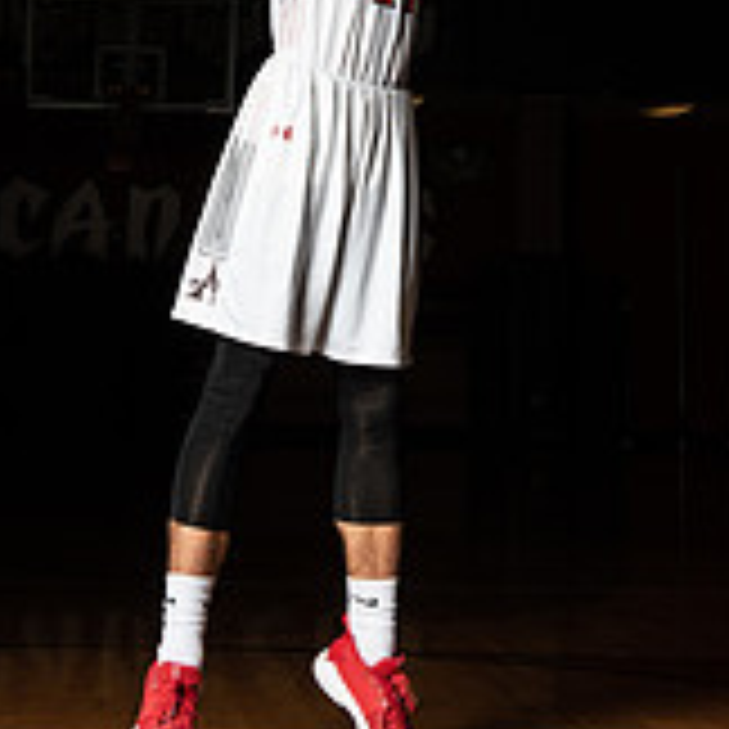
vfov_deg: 14.7
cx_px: 450
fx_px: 2692
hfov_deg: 15.4
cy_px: -261
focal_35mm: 113
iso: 320
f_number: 14
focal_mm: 48
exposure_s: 1/200
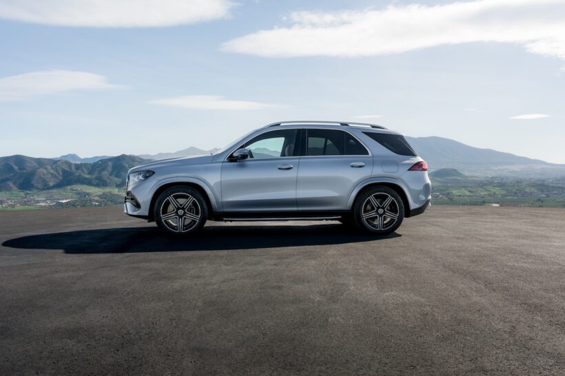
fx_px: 533
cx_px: 282
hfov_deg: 55.8
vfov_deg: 38.9
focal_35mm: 34
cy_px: 188
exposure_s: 1/320
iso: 100
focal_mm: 34
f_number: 5.6
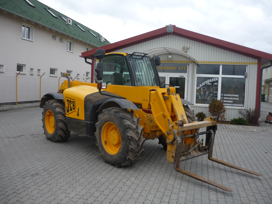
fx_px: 259
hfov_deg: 55.4
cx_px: 136
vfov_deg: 42.9
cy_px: 102
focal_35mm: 33
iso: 100
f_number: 2.8
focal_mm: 5.5
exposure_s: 1/200
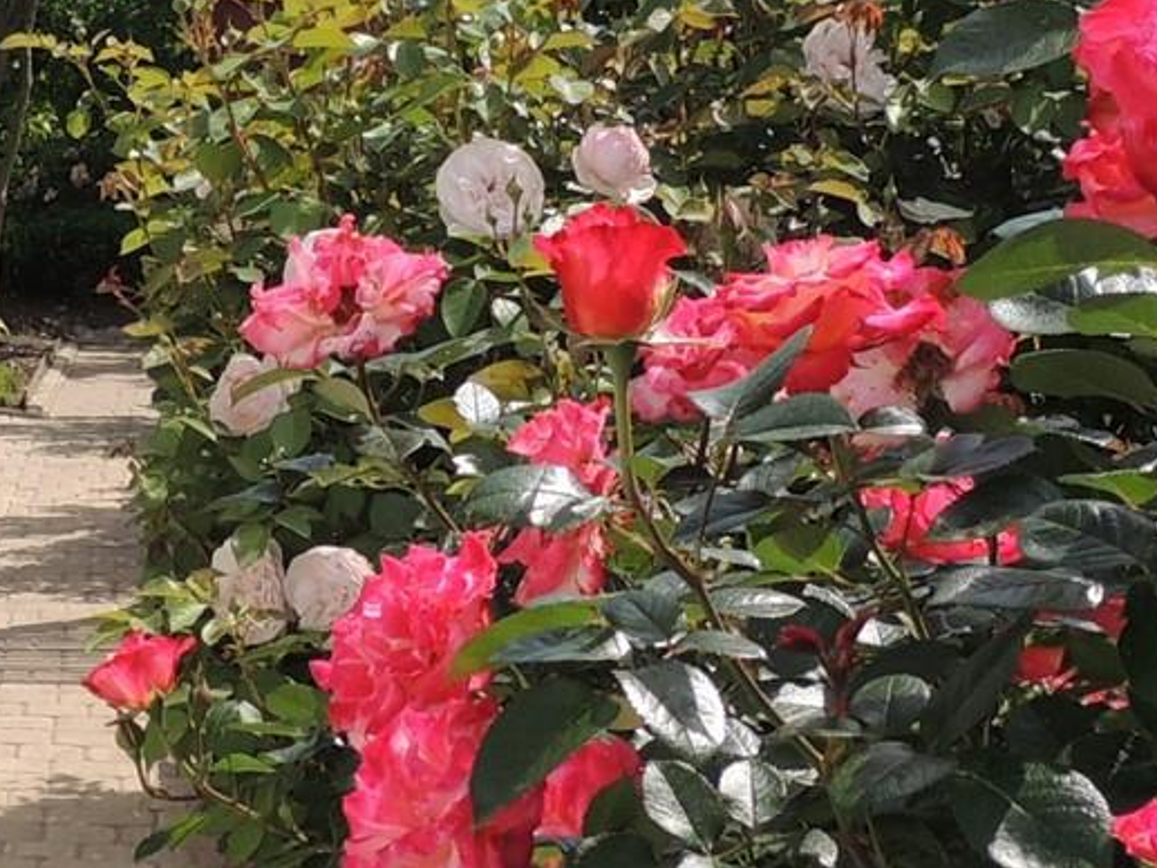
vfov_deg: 15.6
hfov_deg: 20.4
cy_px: 441
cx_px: 257
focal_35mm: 95
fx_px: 3176
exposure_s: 1/1000
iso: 100
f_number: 3
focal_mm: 4.3
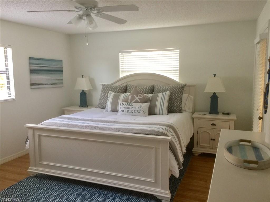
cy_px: 101
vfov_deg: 48.2
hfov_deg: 61.7
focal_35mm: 29
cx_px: 135
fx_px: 226
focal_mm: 4.15
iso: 40
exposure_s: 1/15
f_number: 2.2
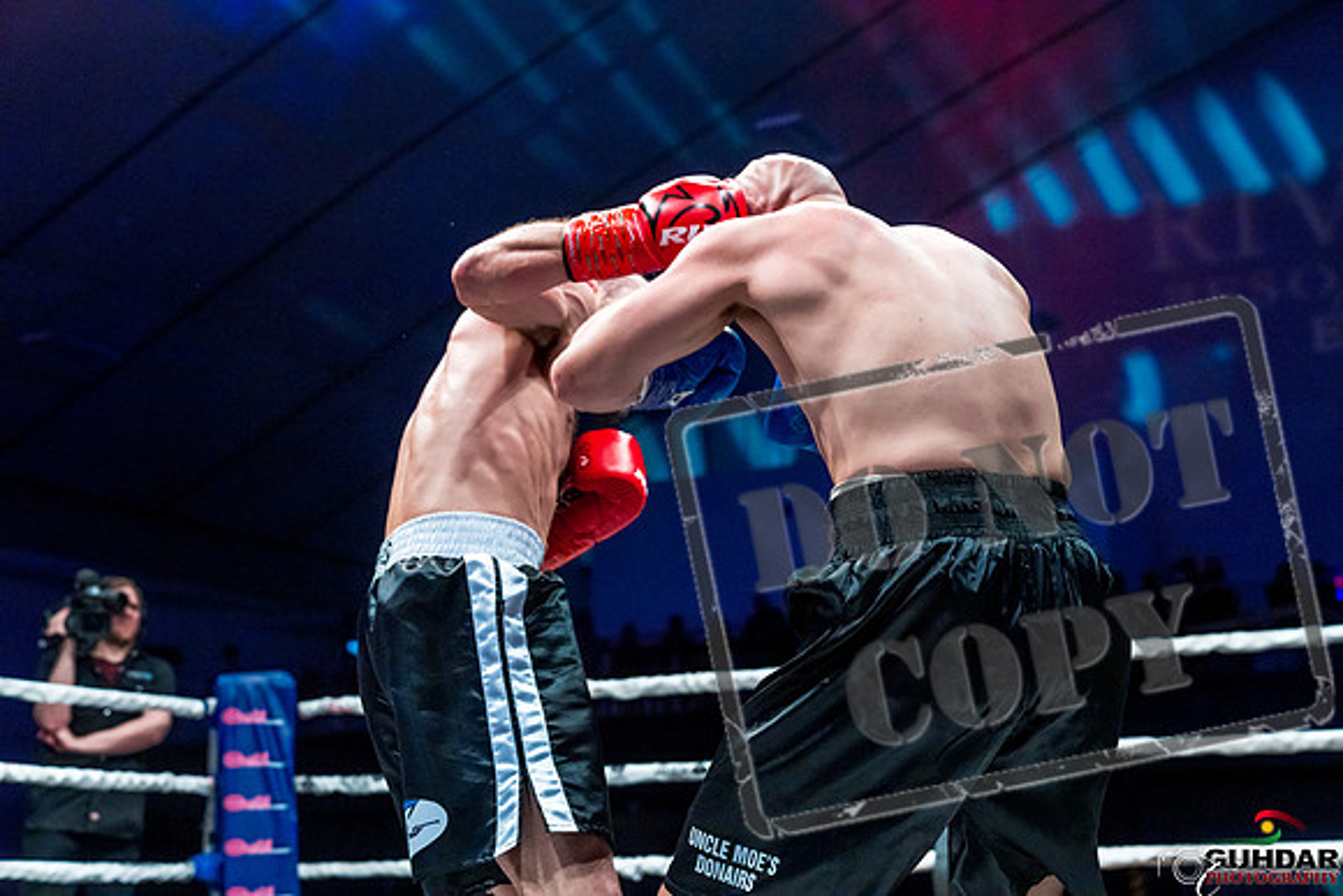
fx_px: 2052
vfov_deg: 24.6
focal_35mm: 55
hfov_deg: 36.2
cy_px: 448
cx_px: 672
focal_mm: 55
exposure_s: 1/1000
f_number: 4
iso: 4000
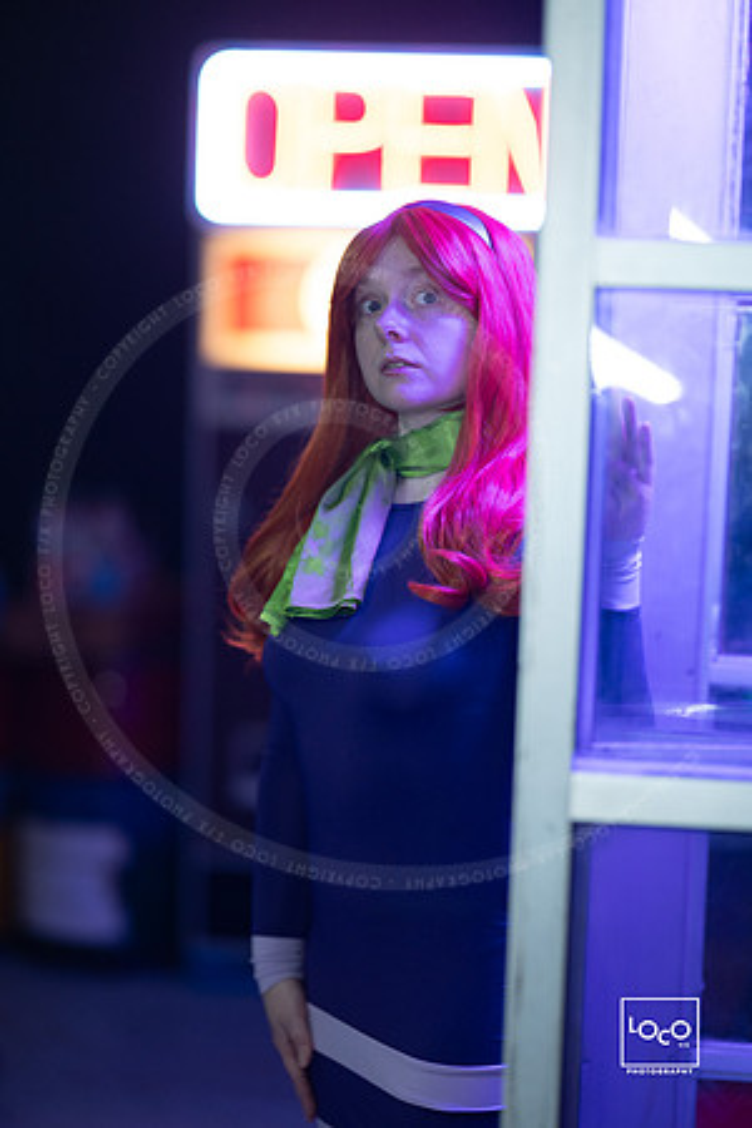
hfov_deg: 16.1
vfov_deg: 23.9
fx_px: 2663
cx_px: 376
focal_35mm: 85
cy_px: 564
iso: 1000
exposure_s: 1/250
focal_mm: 85
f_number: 1.3
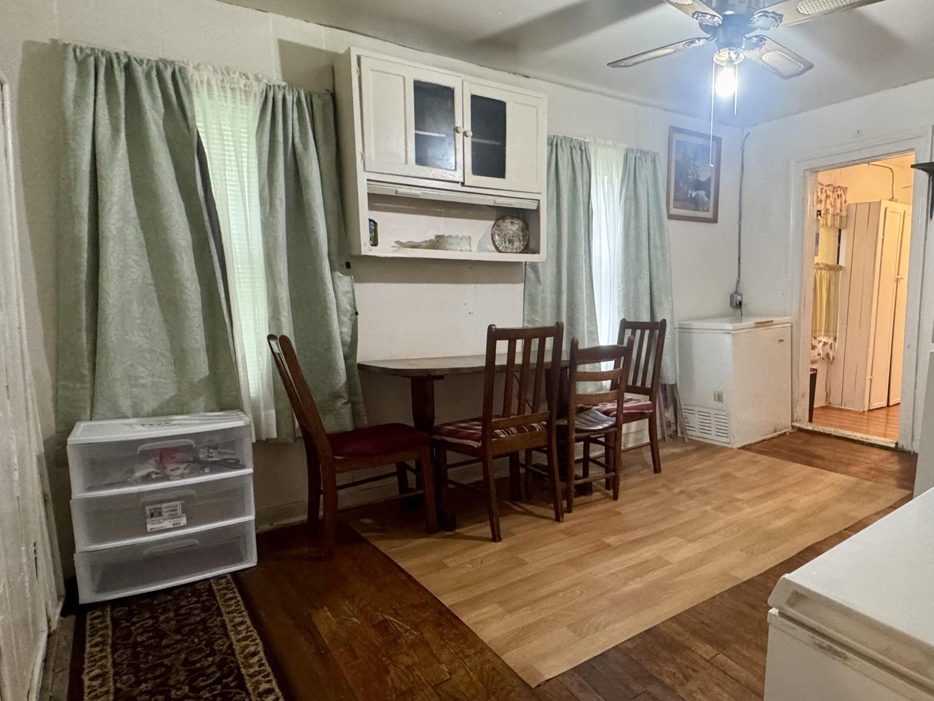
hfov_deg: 71.6
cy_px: 369
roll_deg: -1.8
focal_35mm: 23
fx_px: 621
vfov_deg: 58.8
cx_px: 627
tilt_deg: -8.2
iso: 800
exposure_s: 1/60
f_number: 2.2
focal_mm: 2.22
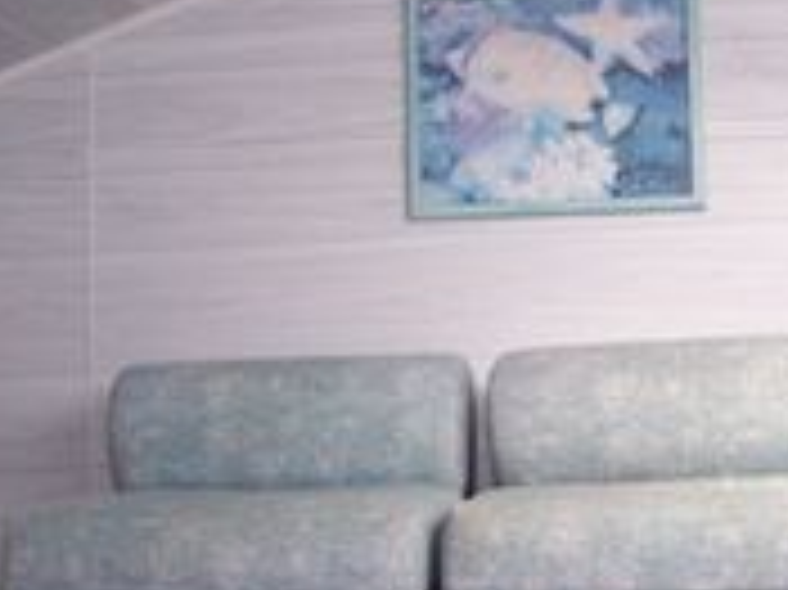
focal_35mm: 80
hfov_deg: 24.2
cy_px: 333
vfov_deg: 18.4
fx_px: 1820
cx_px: 567
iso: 140
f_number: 2.8
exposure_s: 1/90
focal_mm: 6.3
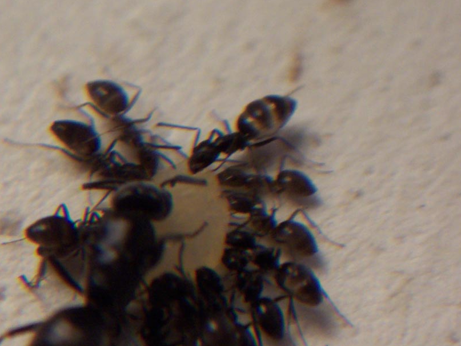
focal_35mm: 214
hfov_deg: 9.2
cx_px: 189
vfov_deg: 6.9
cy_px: 227
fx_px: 2851
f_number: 4.9
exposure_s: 1/90
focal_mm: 22.4
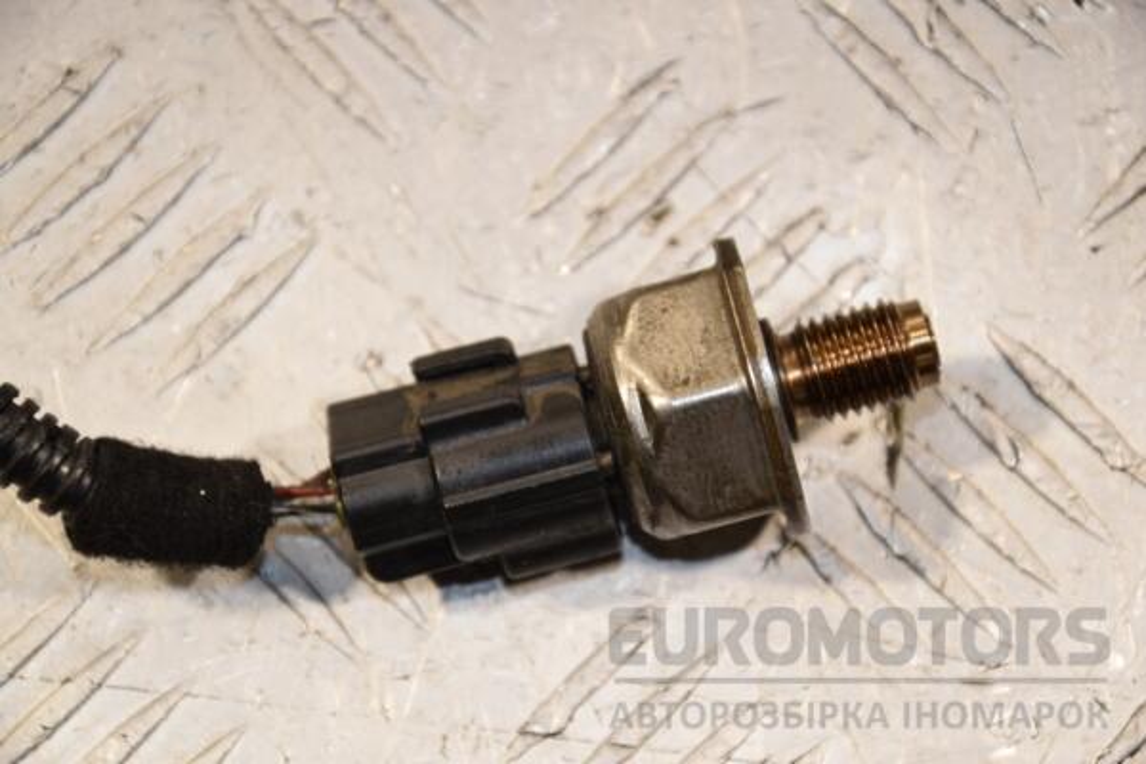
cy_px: 382
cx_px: 573
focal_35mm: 158
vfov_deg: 8.7
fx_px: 5013
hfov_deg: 13.0
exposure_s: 1/200
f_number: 7.1
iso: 800
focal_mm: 105
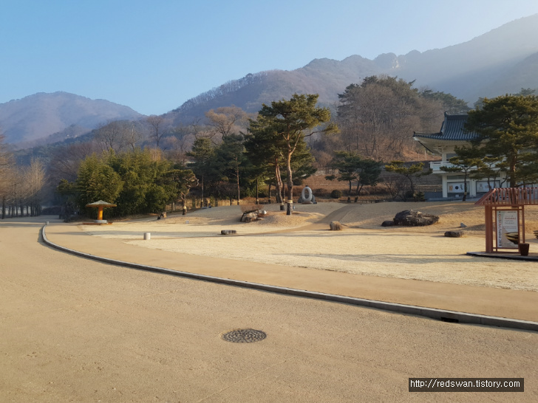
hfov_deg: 67.3
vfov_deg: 53.1
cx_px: 269
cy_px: 202
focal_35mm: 26
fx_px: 404
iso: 40
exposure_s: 1/938
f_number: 1.7
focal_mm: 4.2
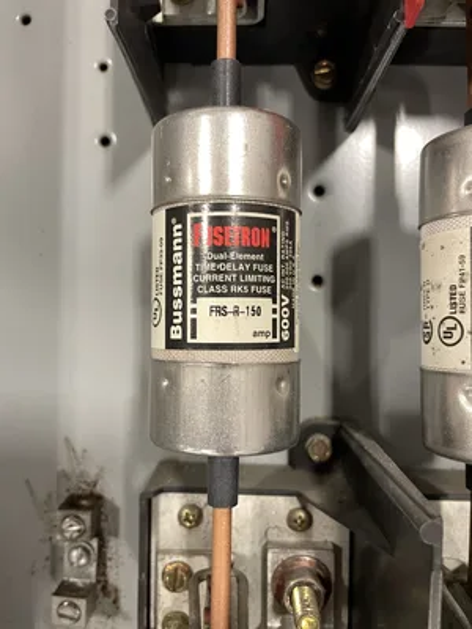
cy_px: 314
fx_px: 473
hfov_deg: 53.1
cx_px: 236
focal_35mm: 26
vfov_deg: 67.3
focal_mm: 4.2
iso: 320
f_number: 1.6
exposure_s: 1/60
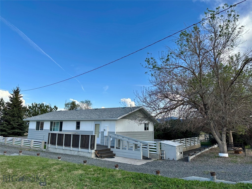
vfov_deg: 56.8
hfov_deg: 71.6
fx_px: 175
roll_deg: -1.8
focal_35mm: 24
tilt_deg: +11.2
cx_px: 126
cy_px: 94
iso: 80
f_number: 1.78
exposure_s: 1/1751
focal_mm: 6.86
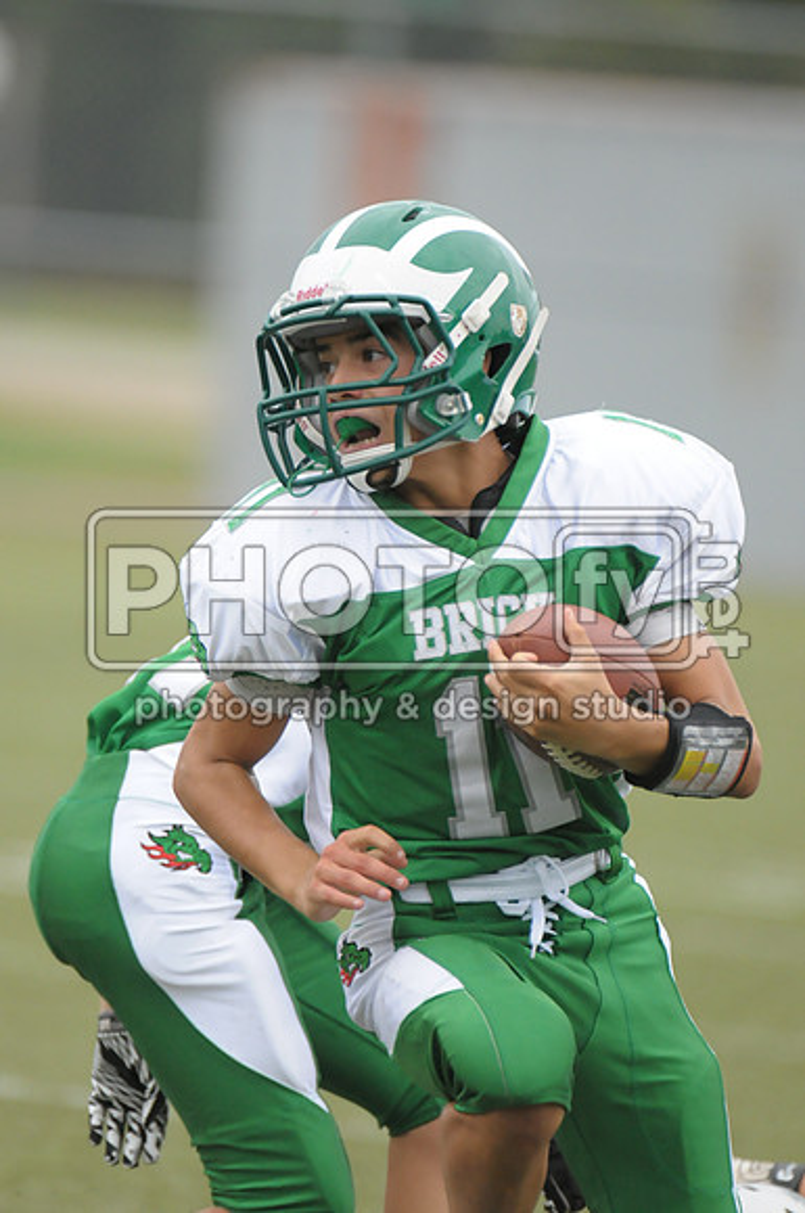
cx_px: 402
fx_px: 20184
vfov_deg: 3.4
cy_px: 606
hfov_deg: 2.3
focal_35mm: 600
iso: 1600
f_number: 4
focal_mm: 400
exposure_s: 1/2500
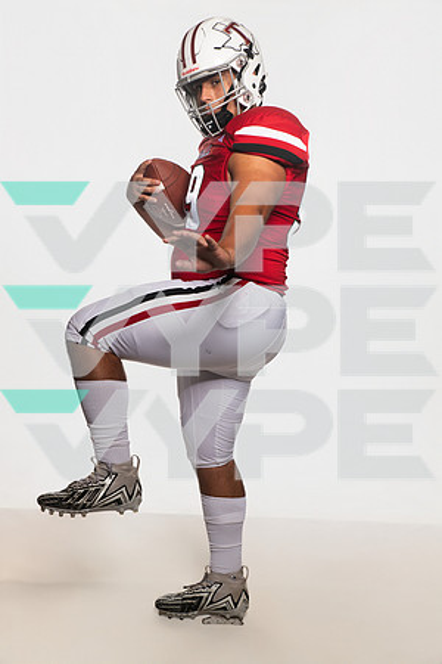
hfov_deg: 26.0
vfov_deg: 38.2
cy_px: 332
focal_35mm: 52
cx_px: 221
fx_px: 958
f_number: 6.3
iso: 500
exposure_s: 1/200
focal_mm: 52
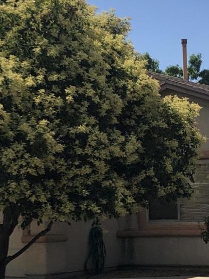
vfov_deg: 18.1
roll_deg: +0.7
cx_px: 203
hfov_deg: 13.7
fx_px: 860
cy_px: 251
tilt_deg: -2.6
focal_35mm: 107
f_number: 1.8
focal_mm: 3.99
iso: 20
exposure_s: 1/2558
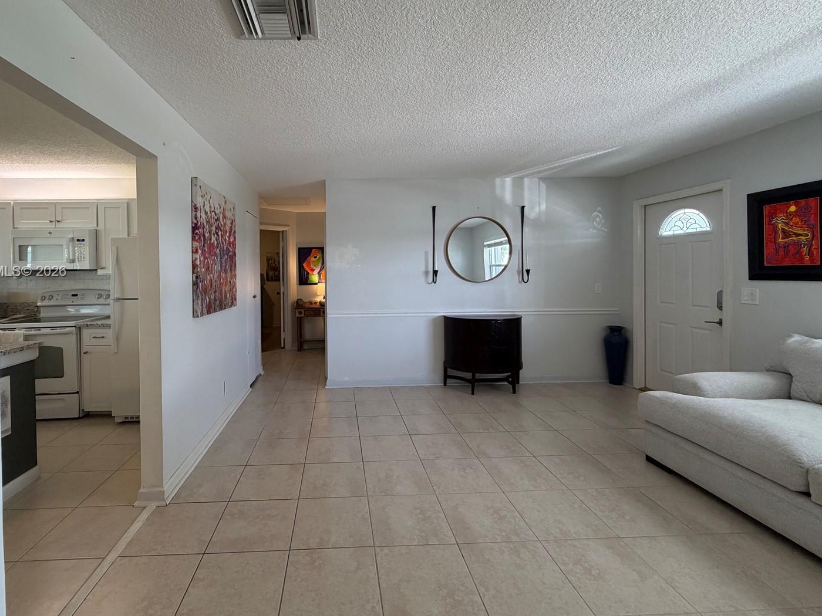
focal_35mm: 16
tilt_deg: -0.3
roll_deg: +1.2
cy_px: 272
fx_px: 380
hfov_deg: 93.9
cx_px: 353
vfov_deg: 77.8
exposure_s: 1/120
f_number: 2.2
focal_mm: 2.22
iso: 160
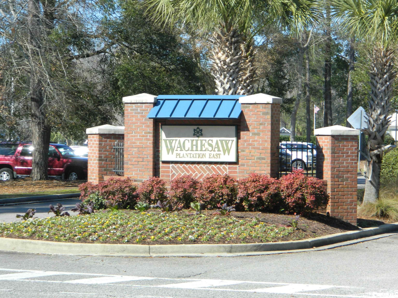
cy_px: 149
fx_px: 1725
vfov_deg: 9.9
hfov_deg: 13.2
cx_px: 199
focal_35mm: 150
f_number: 4.9
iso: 110
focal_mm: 27
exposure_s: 1/400
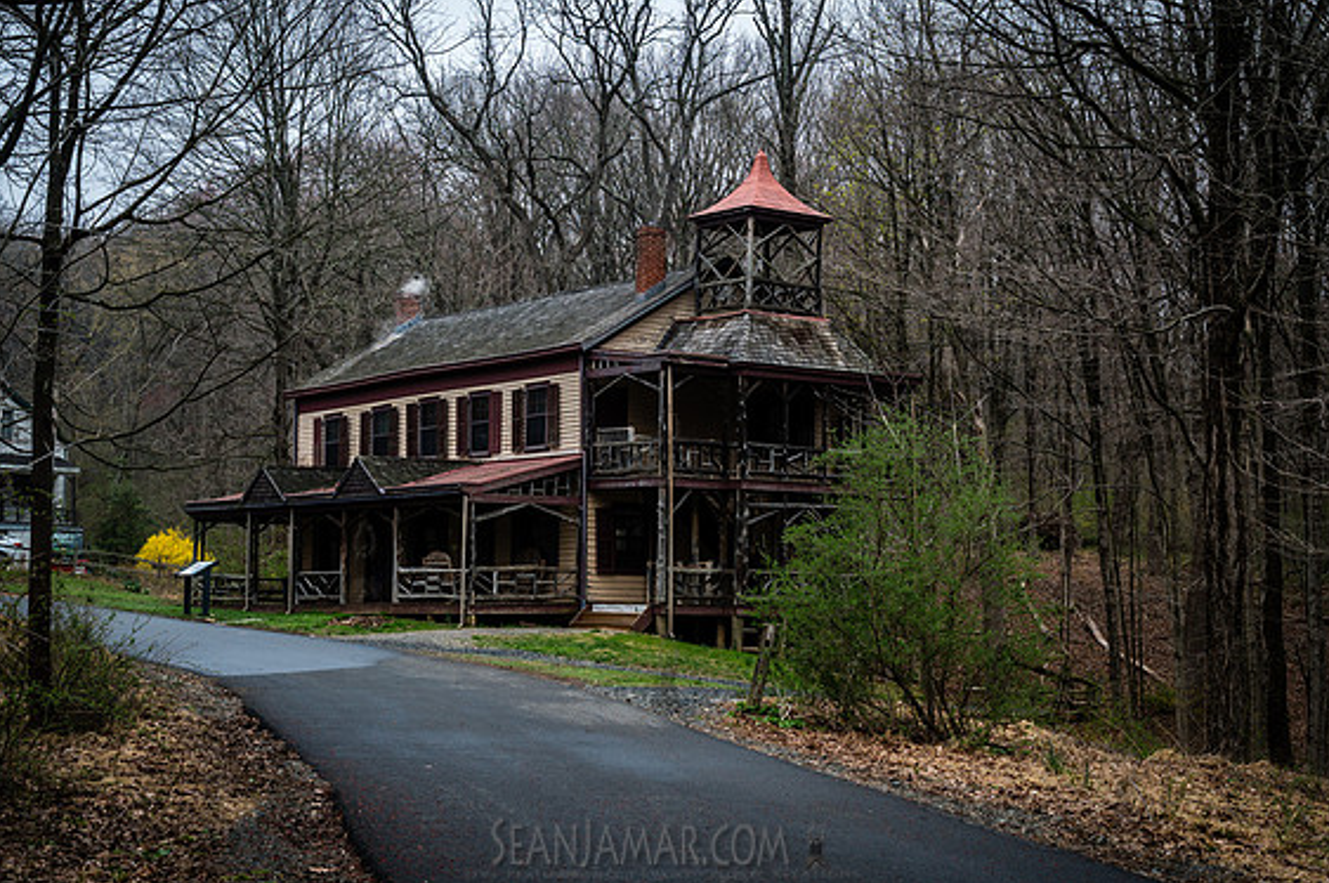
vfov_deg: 24.1
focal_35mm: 56
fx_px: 2065
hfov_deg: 35.7
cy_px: 444
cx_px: 666
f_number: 7.1
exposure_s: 1/400
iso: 250
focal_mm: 54
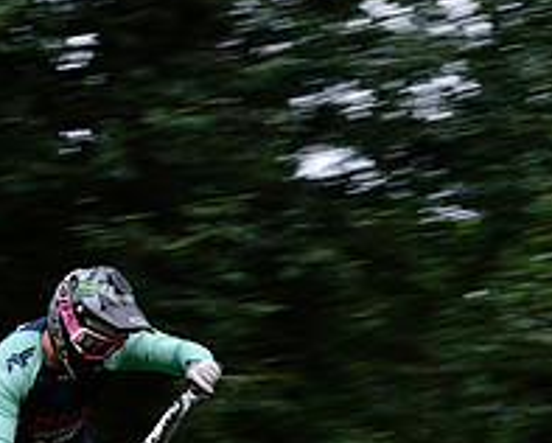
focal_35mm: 150
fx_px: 2453
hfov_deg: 12.8
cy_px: 544
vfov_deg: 10.1
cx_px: 143
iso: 125
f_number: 10
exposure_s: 1/80
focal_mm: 70
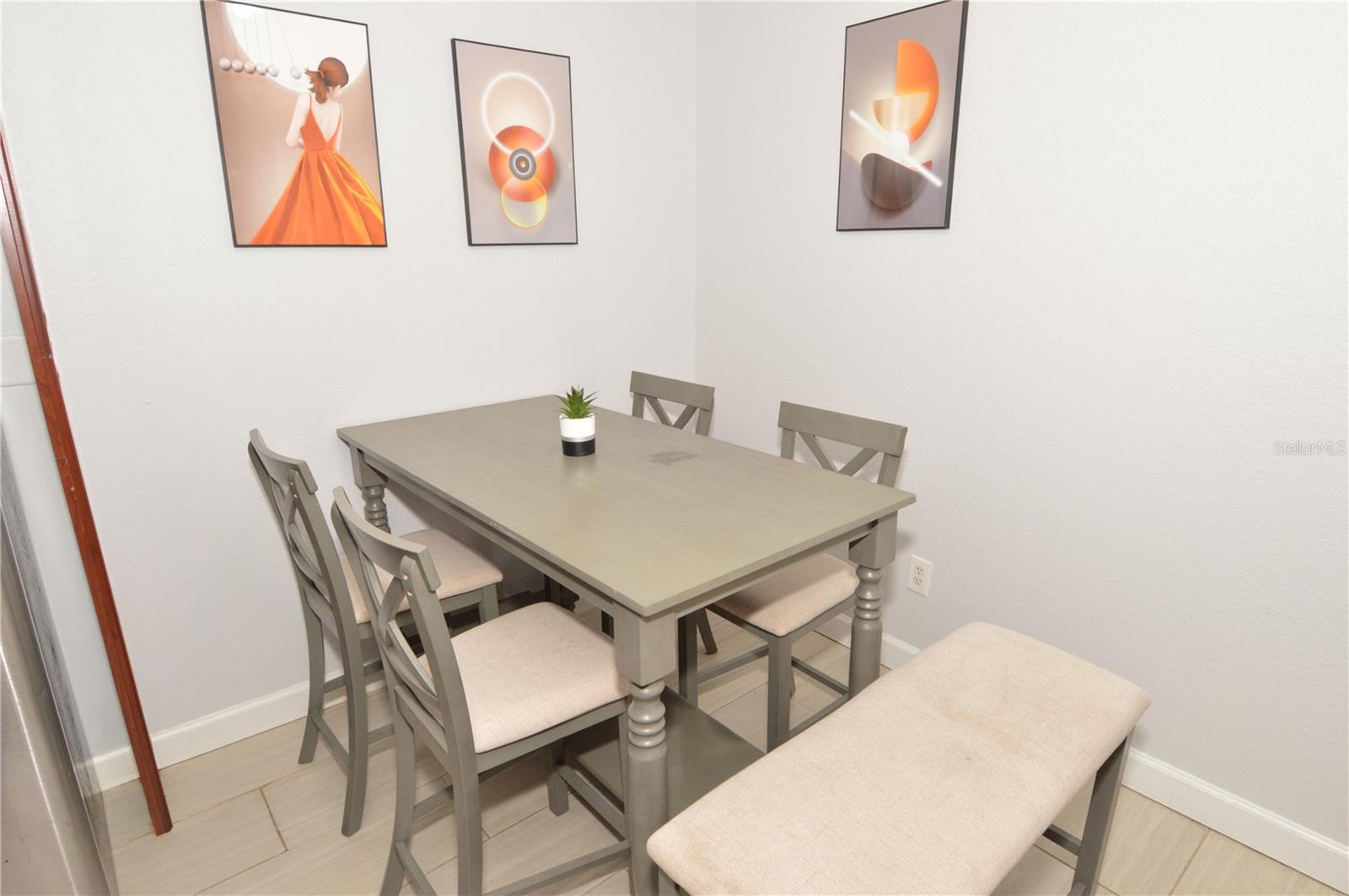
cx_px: 674
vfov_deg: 67.3
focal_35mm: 18
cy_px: 448
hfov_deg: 90.1
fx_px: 674
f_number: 8
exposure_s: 1/50
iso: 800
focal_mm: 12
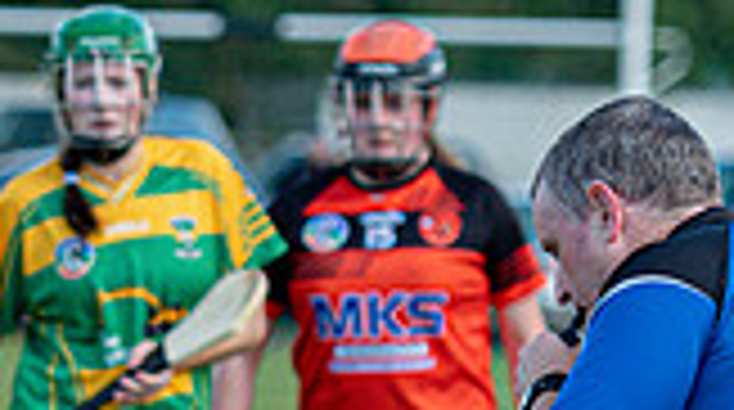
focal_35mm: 628
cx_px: -288
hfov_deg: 3.4
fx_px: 12201
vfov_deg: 1.9
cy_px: 719
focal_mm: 112
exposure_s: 1/1600
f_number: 2.8
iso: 360
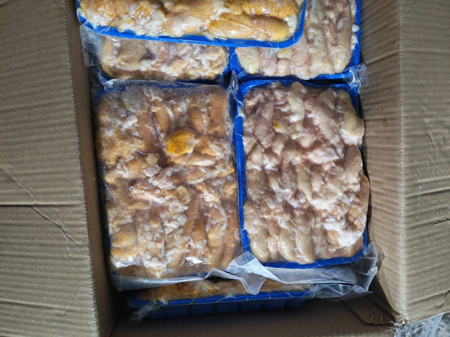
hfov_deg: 71.6
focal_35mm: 24
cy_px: 168
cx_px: 225
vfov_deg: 56.8
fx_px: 312
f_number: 1.95
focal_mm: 5.52
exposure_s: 1/25
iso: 1250
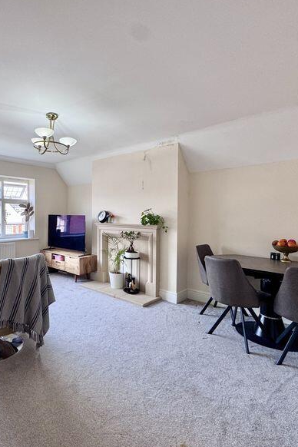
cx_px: 94
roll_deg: -0.2
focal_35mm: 20
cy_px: 220
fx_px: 248
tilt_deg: -1.6
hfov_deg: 60.2
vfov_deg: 84.0
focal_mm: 2.22
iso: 100
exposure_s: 1/99
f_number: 2.2
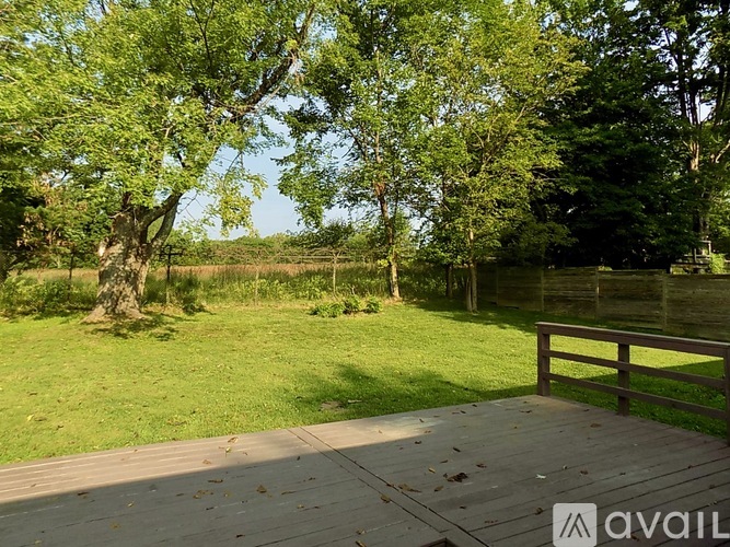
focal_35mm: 23
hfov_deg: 73.9
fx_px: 485
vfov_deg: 58.9
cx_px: 365
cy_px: 274
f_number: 3.1
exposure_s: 1/500
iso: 80
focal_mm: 4
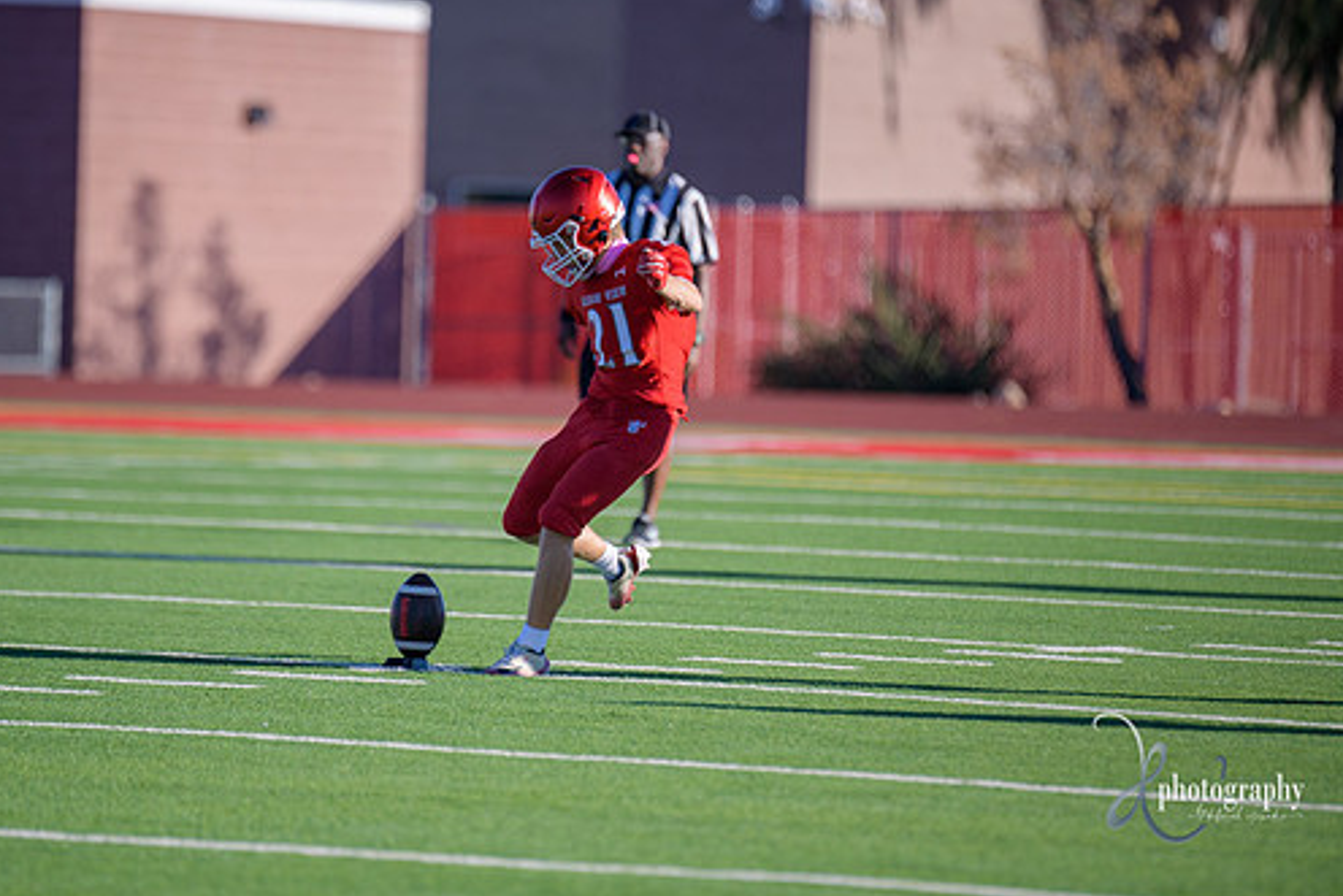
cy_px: 388
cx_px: 598
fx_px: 13097
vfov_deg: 3.9
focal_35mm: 351
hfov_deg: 5.9
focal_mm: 300
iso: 400
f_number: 2.8
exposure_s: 1/6400
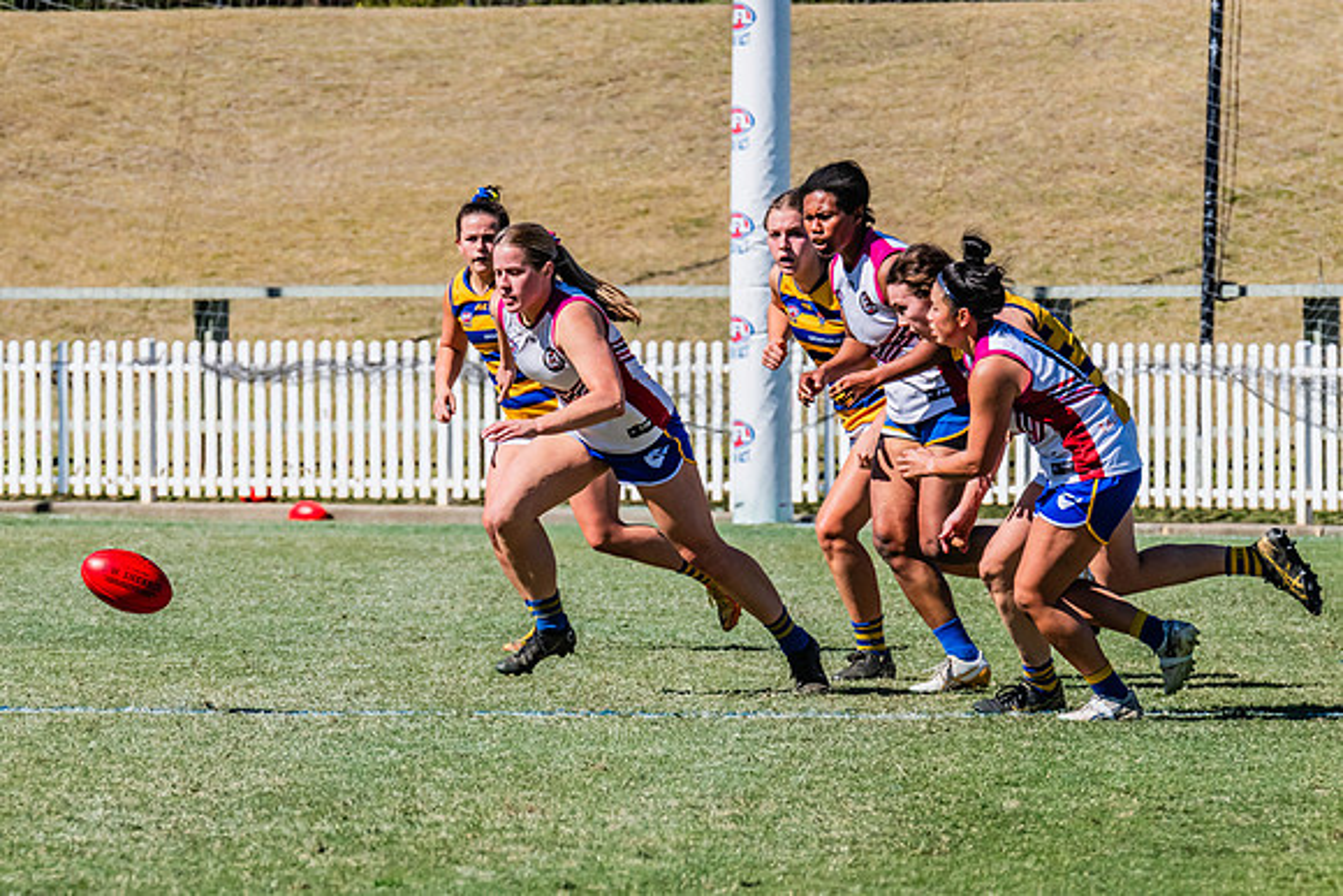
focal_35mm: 483
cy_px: 407
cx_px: 513
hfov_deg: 4.3
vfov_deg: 2.9
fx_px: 18010
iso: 800
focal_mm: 360
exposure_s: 1/1600
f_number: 13
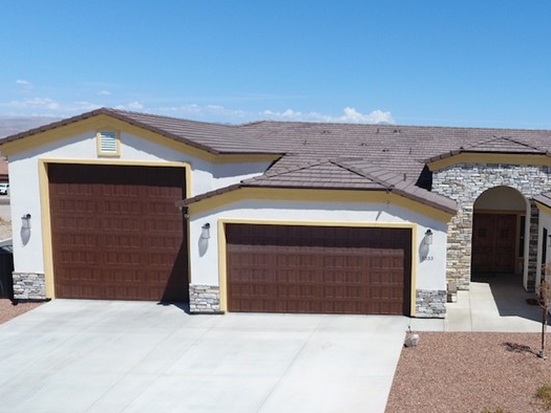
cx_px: 468
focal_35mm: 39
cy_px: 249
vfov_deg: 36.7
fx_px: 621
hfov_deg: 44.6
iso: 100
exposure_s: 1/1111
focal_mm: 3.61
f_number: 2.8
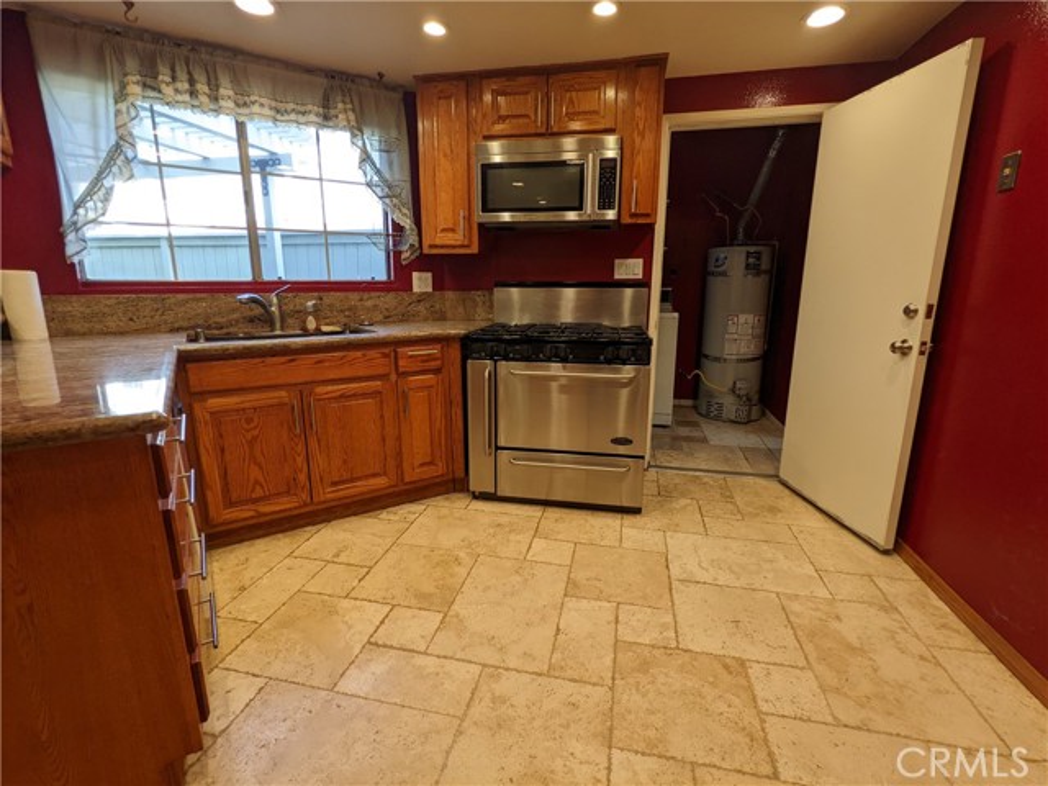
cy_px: 393
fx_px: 484
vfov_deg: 78.1
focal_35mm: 16
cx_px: 524
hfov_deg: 94.5
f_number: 2.2
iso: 90
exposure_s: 1/120
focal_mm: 2.22
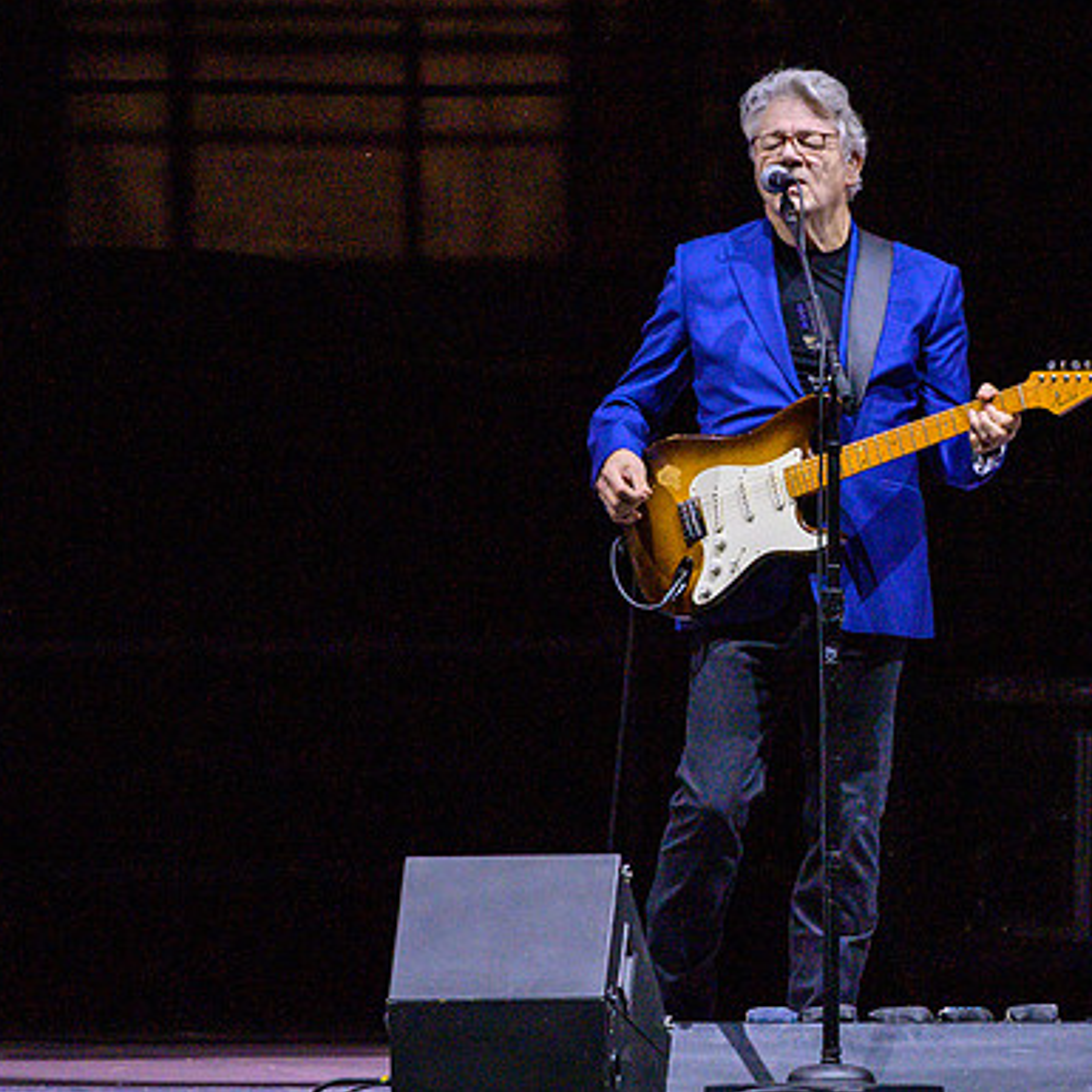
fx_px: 26161
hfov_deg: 2.4
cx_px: 1015
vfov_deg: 2.4
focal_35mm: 733
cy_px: 323
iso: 4000
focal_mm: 400
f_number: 7.1
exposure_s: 1/500
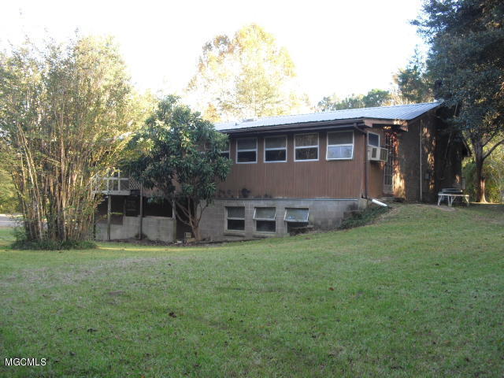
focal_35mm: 36
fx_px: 524
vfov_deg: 39.7
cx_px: 252
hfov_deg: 51.4
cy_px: 189
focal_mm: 6.3
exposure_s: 1/60
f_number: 3.1
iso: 100
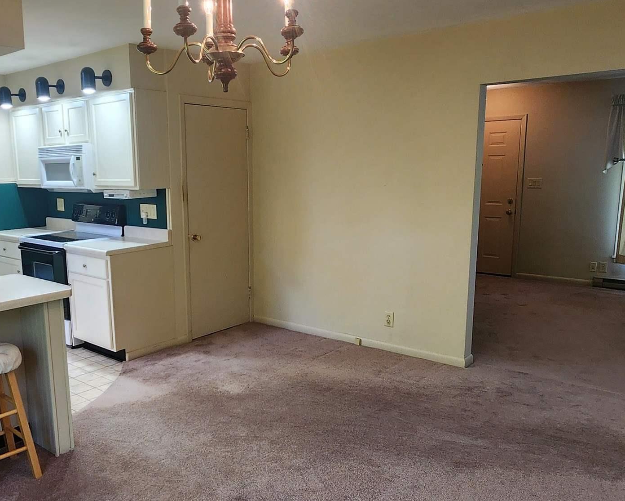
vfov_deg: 51.5
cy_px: 272
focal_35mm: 28
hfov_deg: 61.6
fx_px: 518
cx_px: 245
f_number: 2.2
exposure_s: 1/60
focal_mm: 2.2
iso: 160
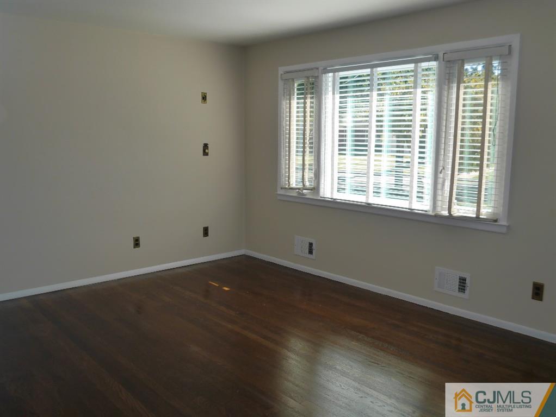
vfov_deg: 36.0
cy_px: 208
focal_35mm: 40
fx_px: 643
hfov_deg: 46.8
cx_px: 278
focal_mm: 20
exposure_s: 1/125
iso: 160
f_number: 5
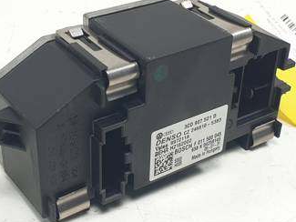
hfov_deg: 56.7
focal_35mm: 32
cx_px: 136
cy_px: 107
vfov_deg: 44.2
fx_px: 274
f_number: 2.4
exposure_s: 1/151
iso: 50
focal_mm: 4.3
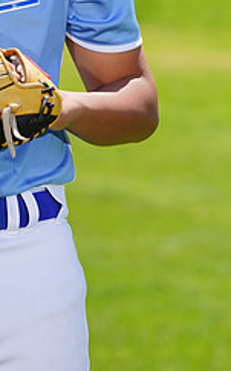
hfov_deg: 2.1
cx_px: -54
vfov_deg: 3.4
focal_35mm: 611
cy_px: -64
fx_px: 6162
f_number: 8
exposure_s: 1/250
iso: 100
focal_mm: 250
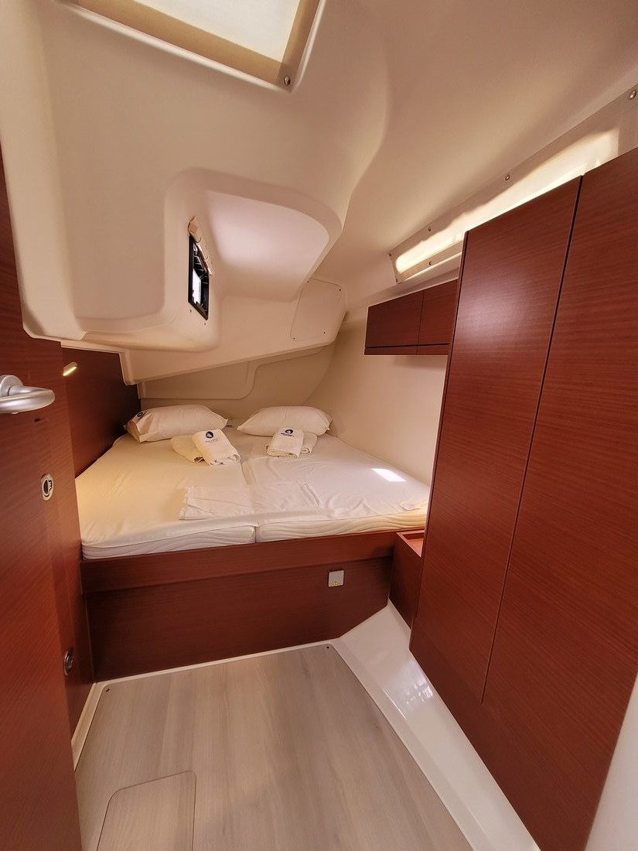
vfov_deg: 106.2
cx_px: 319
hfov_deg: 89.9
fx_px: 319
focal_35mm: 13
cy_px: 426
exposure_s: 1/50
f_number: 2.2
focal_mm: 1.74
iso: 125
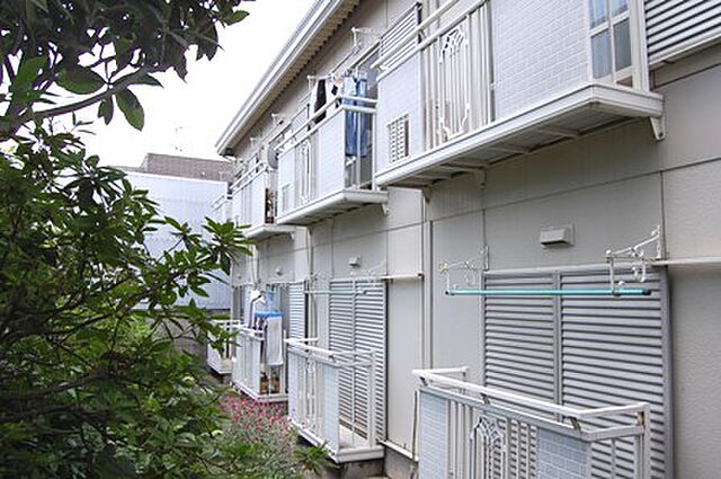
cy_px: 240
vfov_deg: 47.8
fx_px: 540
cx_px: 360
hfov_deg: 67.4
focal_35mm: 27
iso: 200
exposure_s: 1/250
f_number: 8
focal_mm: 18
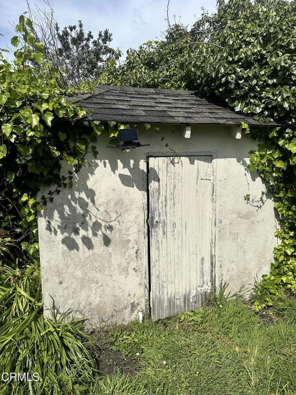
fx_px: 274
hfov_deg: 56.8
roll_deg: -0.3
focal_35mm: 24
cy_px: 198
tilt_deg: -6.7
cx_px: 148
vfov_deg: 71.6
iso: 80
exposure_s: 1/9709
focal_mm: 6.86
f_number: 1.78
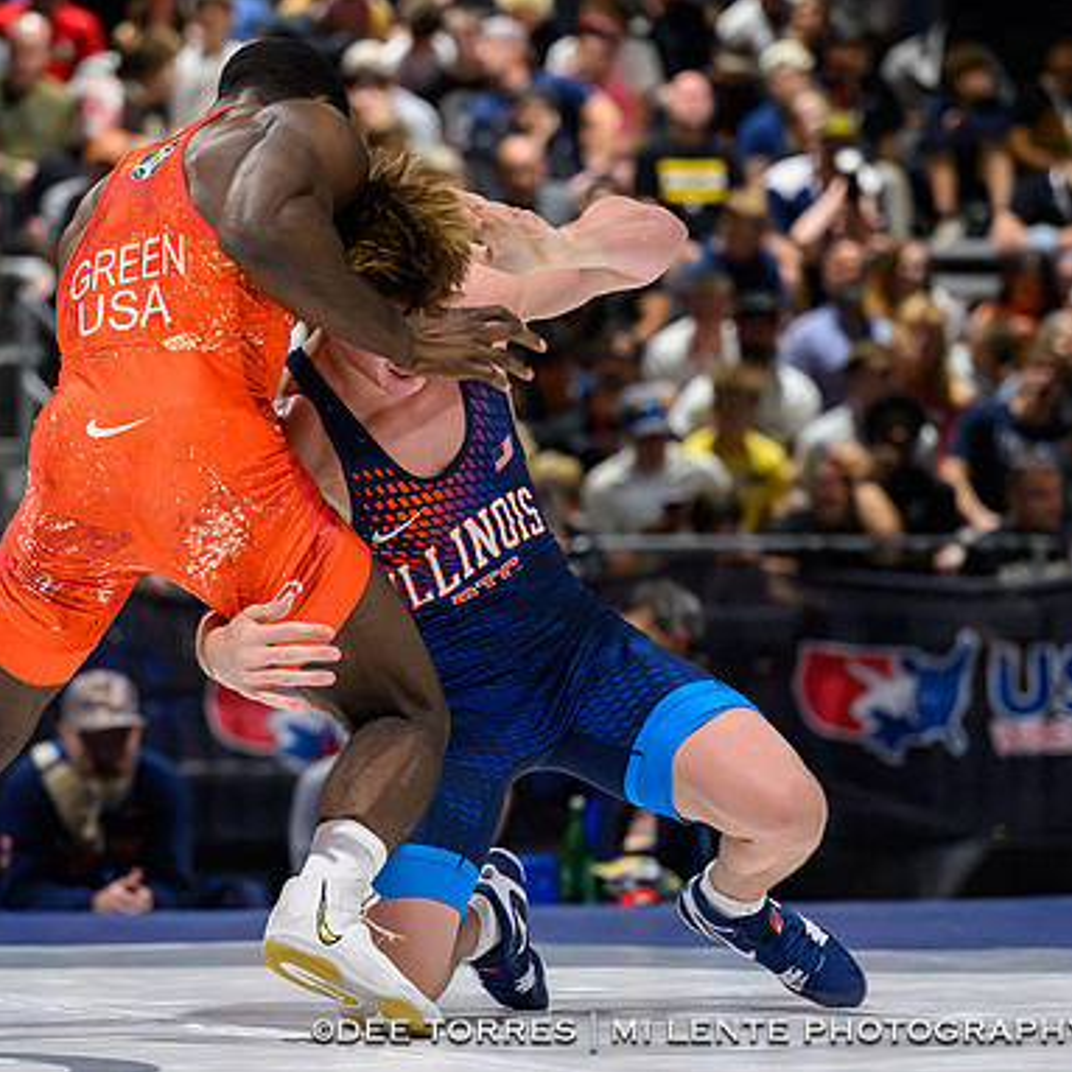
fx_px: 6447
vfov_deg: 9.5
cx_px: 372
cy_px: 636
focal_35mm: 184
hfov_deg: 9.5
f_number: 2.8
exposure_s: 1/1000
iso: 10000
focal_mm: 102
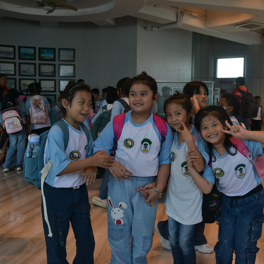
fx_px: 316
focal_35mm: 37
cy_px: 132
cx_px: 148
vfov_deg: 45.3
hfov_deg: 45.2
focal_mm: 19
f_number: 5
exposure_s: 1/200
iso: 800
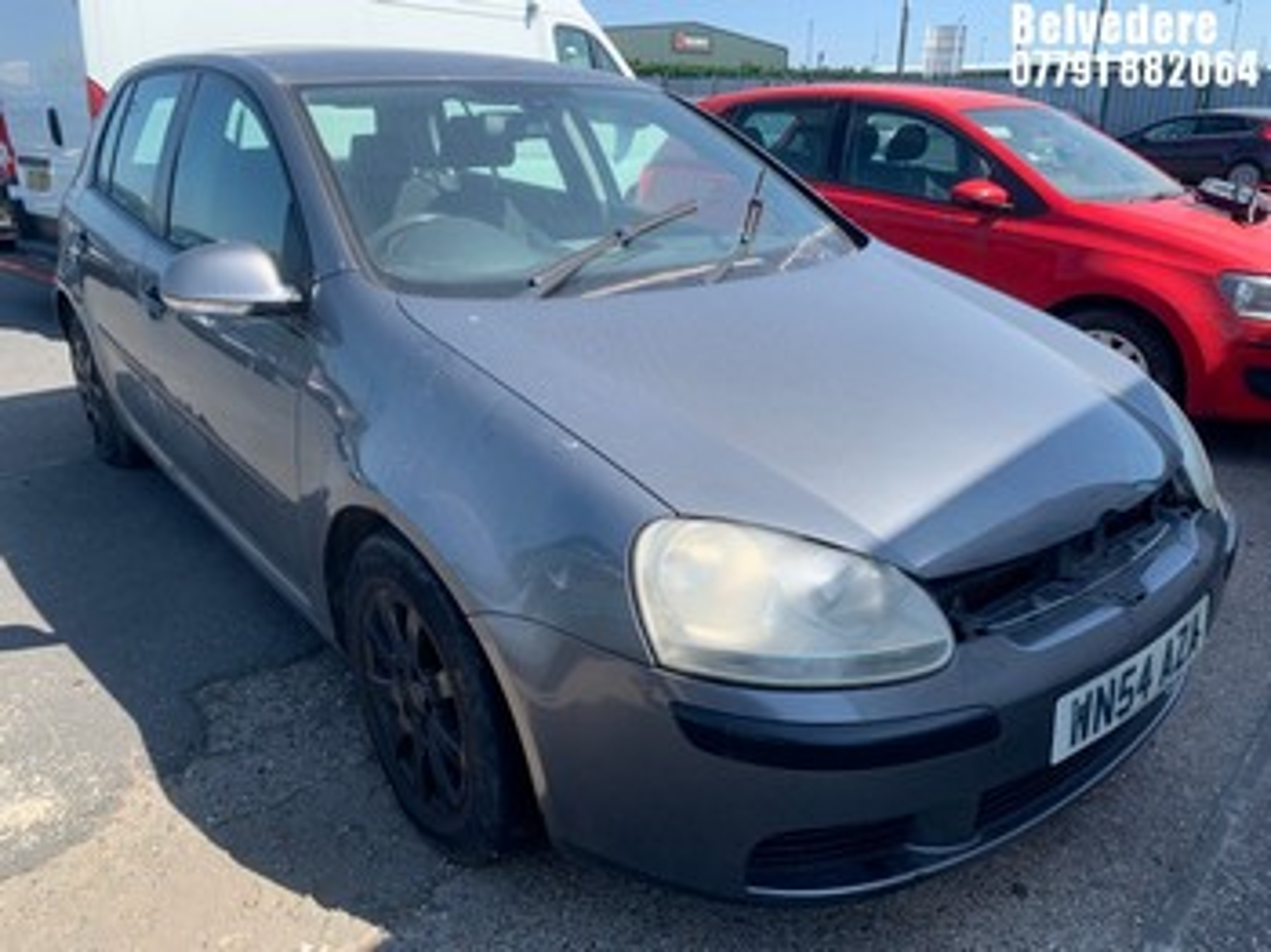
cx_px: 636
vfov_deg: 53.0
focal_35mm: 26
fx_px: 954
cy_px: 476
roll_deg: +0.2
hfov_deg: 67.3
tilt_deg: -18.3
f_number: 1.8
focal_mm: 4.25
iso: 25
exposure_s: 1/981
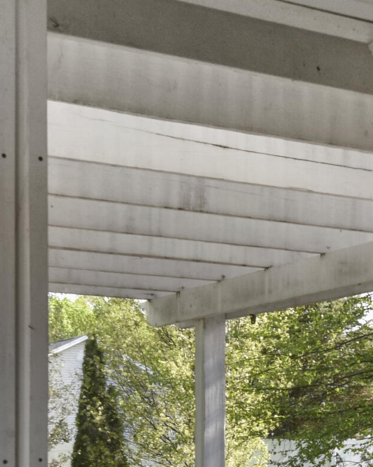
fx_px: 1115
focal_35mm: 81
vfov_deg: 22.3
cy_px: 509
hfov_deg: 18.3
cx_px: 414
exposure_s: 1/200
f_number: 5
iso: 160
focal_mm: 15
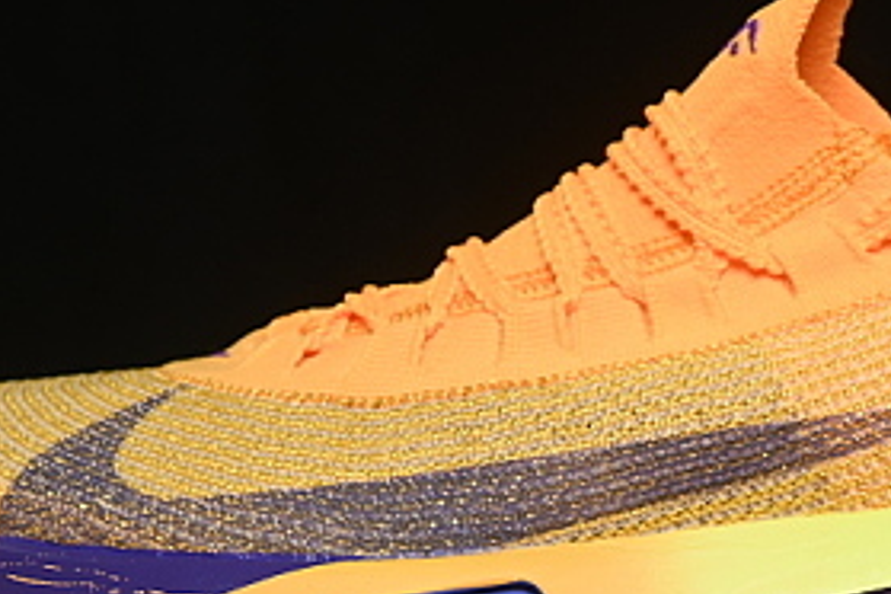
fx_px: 5321
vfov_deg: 6.4
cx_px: 655
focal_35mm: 215
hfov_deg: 9.6
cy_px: 289
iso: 160
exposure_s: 1/60
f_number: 6.3
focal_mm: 50
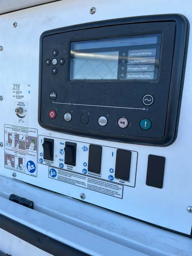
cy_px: 128
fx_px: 192
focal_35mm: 26
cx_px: 96
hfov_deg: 53.1
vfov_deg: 67.3
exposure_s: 1/1018
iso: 50
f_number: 1.6
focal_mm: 5.1
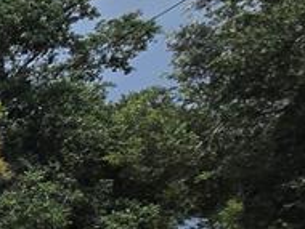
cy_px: 307
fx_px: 618
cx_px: -477
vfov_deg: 19.3
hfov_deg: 14.0
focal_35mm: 70
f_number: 2.2
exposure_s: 1/4120
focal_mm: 2.2
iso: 50
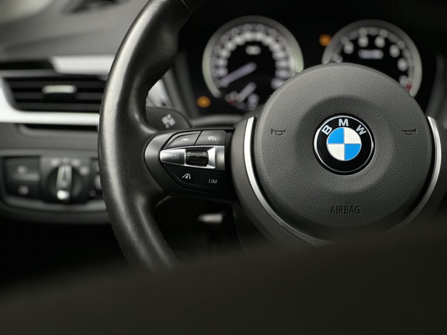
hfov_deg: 25.3
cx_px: 224
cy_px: 168
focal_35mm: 77
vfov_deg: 19.1
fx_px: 994
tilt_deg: -15.9
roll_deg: -2.5
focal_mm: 9
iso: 200
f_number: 2.8
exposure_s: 1/121
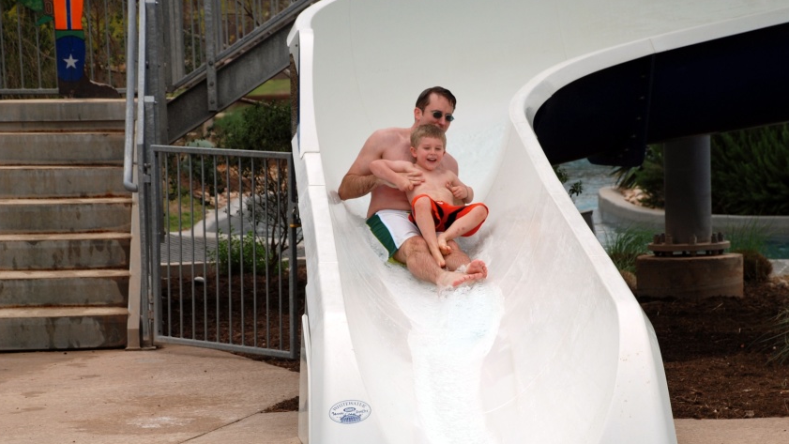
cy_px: 308
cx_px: 440
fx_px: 3005
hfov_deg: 15.0
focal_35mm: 144
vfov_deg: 8.4
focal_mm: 75
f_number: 5.6
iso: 160
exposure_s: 1/500
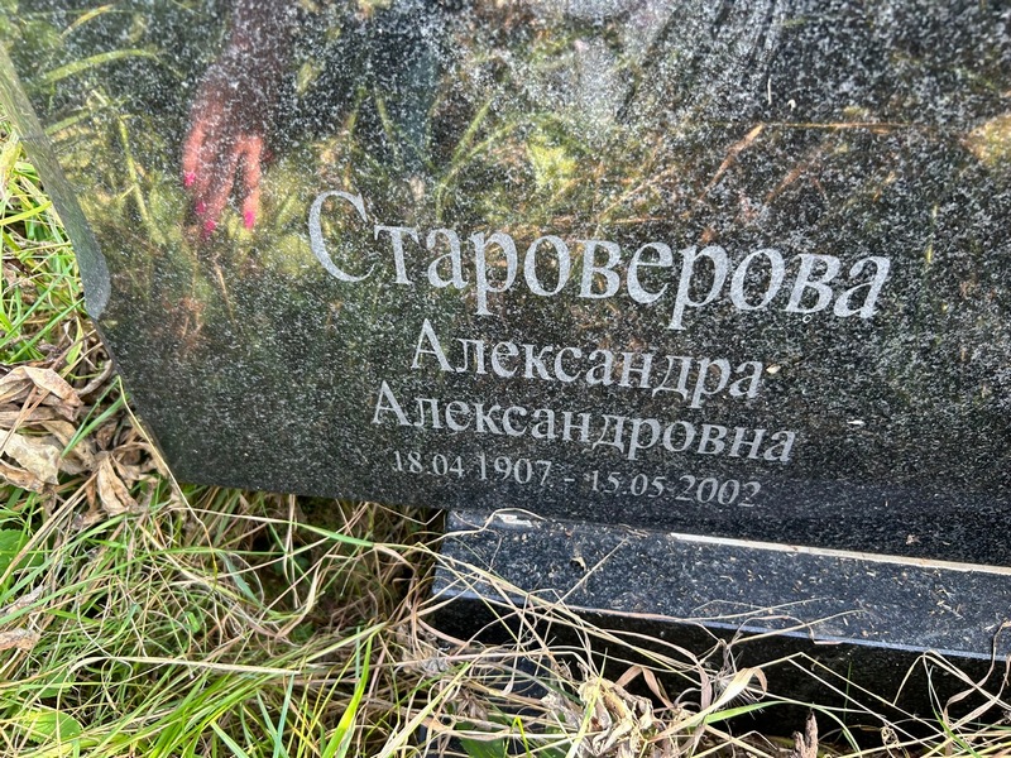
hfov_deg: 67.3
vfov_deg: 53.1
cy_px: 379
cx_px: 506
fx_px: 759
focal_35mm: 26
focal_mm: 5.7
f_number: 1.5
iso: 64
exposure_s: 1/121
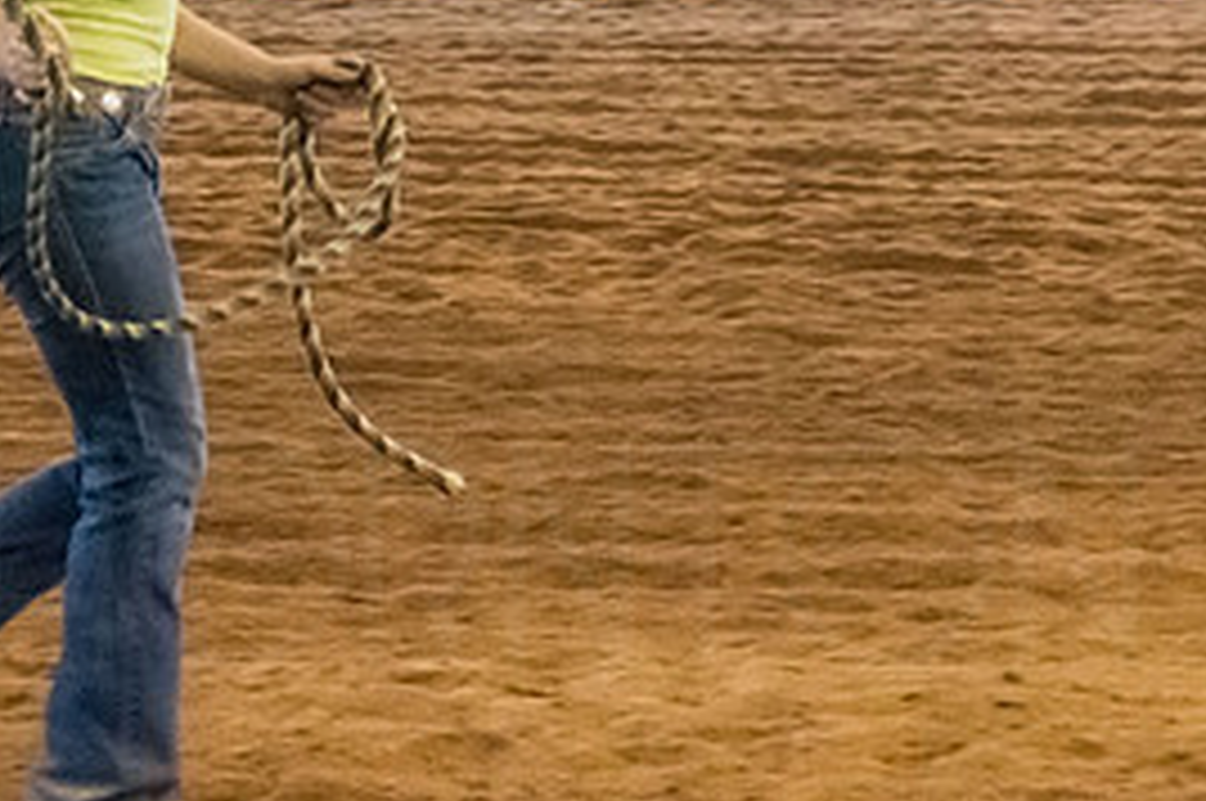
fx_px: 12748
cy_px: -75
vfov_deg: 3.6
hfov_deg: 5.4
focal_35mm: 381
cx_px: 206
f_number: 5.6
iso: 2500
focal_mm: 90
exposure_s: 1/160
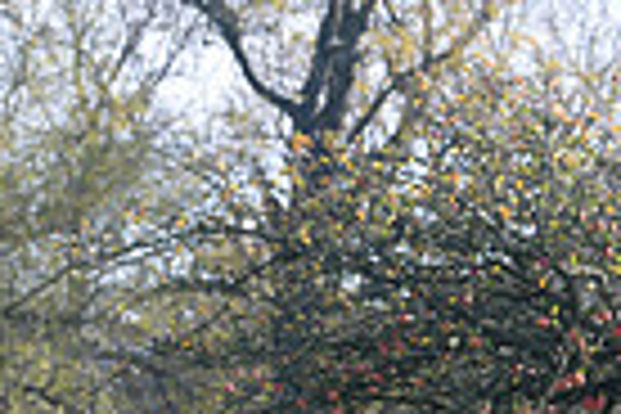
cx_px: -320
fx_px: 7969
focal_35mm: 462
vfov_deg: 3.0
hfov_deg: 4.4
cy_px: 796
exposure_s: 1/1250
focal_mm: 110
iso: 1000
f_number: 5
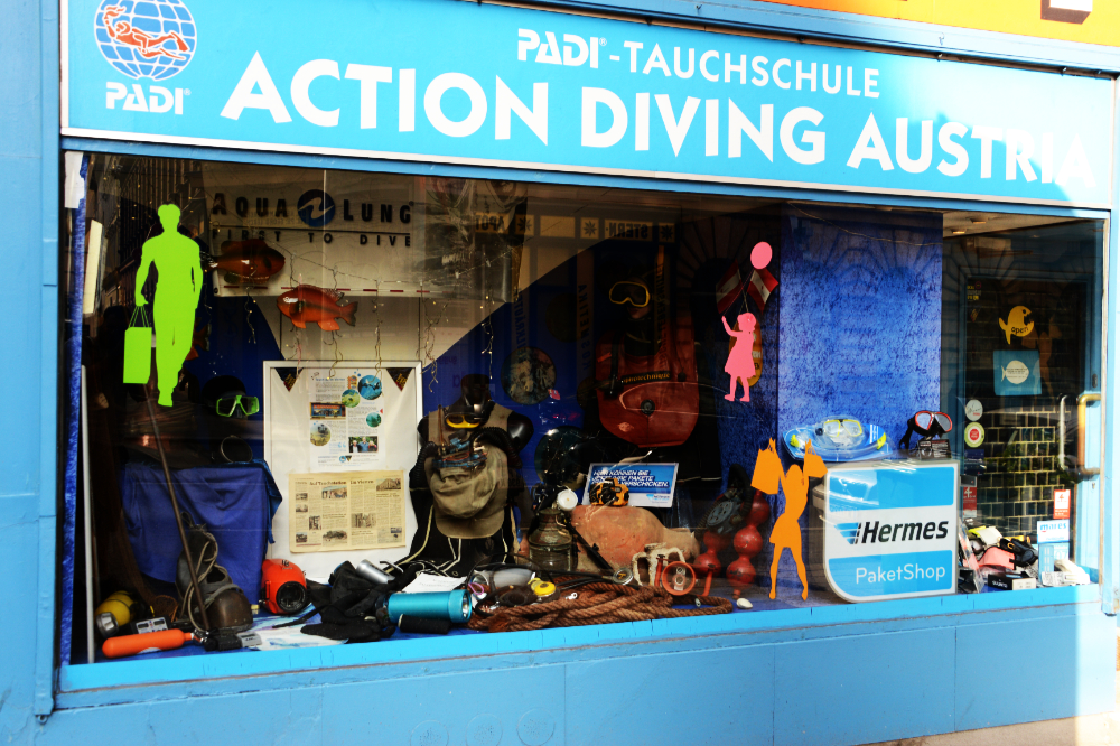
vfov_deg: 37.8
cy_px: 373
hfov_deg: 54.5
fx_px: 1088
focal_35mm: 35
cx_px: 560
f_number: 6.3
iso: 400
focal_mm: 35
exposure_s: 1/320
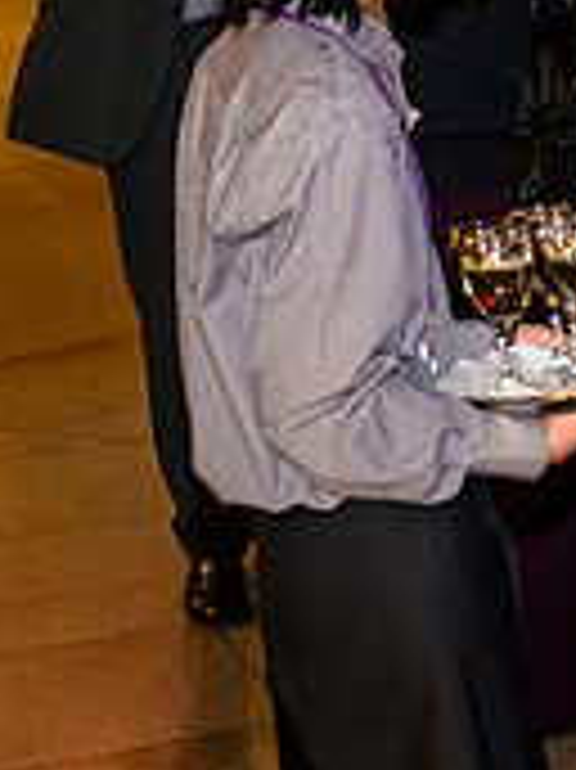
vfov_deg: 11.6
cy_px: 88
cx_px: 1439
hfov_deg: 8.0
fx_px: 3776
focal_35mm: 170
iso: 6400
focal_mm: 47
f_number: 4
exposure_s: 1/125
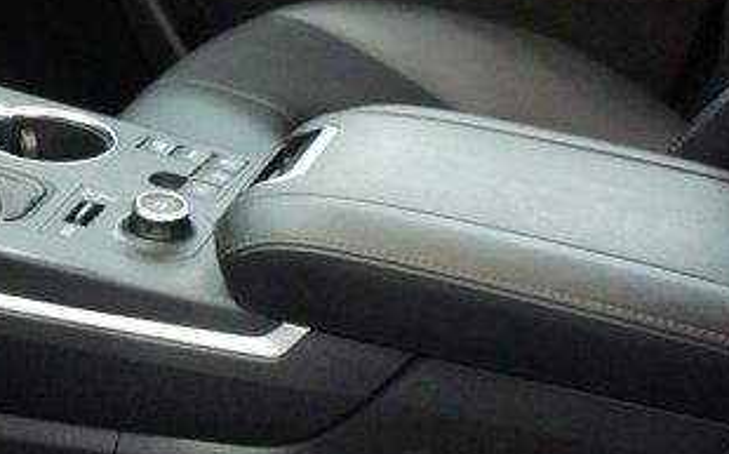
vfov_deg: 14.3
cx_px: -256
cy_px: 165
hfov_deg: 20.5
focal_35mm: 91
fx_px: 1806
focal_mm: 18
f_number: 3.5
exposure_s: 1/30
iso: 1250
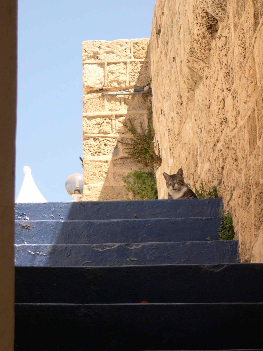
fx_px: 1459
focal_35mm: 144
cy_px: 187
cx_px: 132
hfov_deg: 10.3
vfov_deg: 13.7
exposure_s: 1/237
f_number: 4.9
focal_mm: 24
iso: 100
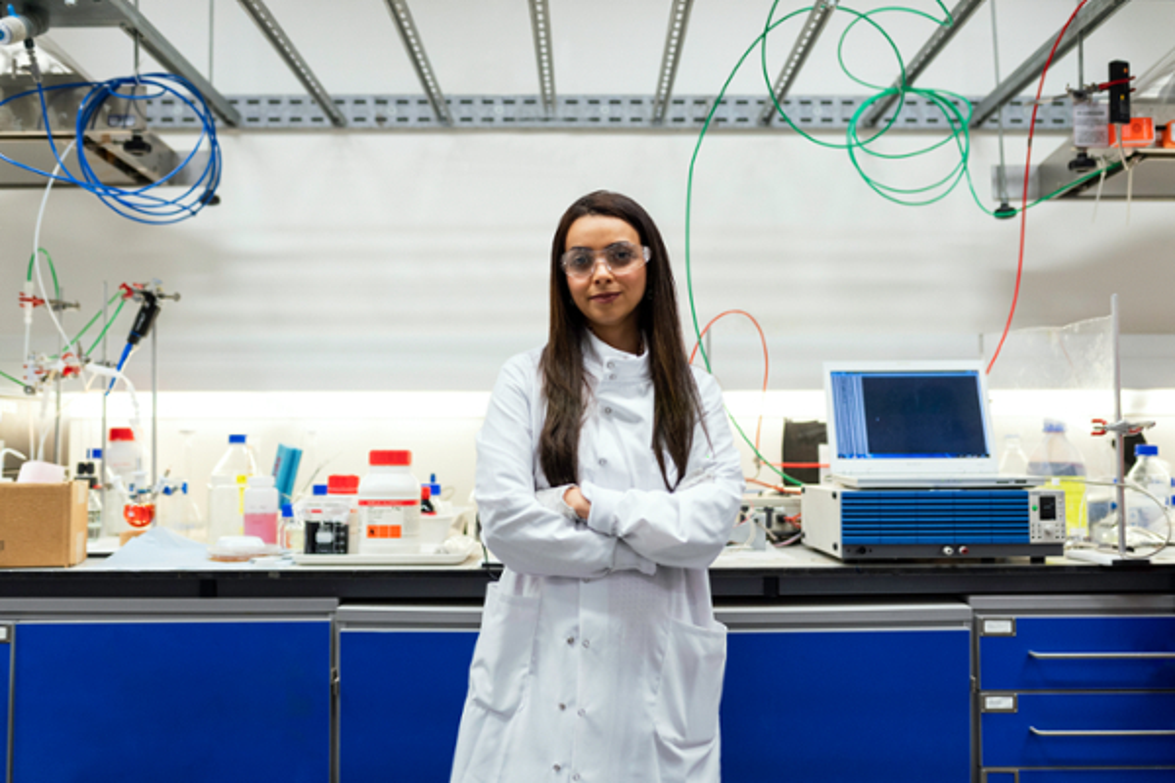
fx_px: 1142
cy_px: 392
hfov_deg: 54.4
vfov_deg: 37.9
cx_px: 588
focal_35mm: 35
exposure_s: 1/250
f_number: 2
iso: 1250
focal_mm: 35
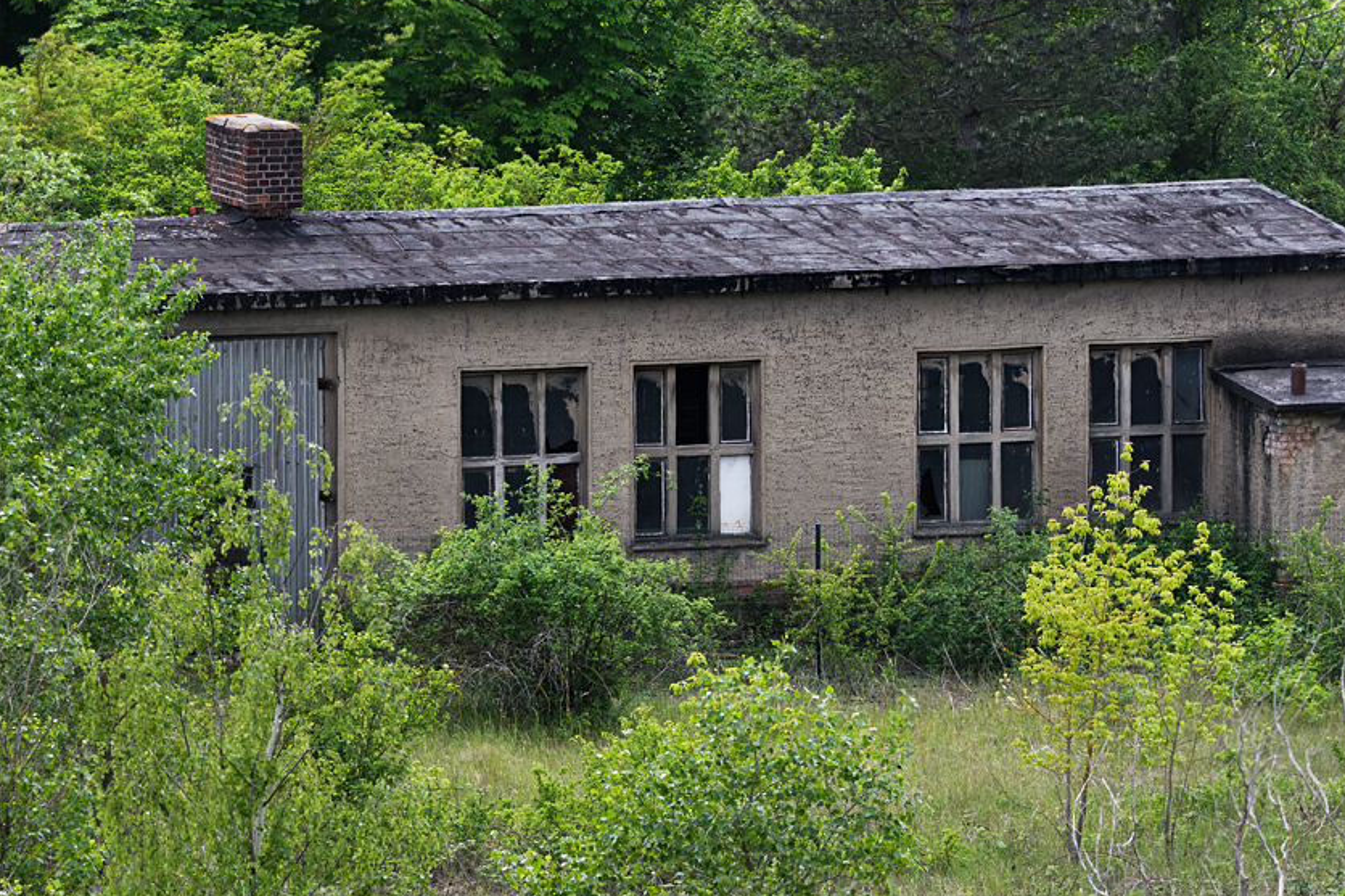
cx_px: 528
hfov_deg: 6.4
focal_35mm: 323
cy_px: 568
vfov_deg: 4.3
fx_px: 12064
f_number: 7.1
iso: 800
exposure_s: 1/1600
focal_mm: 150
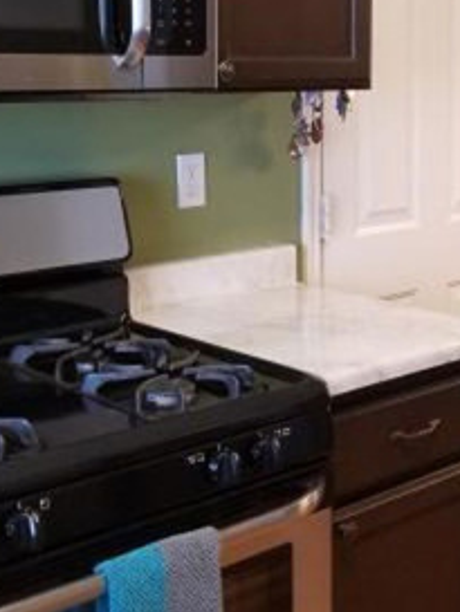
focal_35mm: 61
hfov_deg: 23.7
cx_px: 361
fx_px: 1080
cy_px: 184
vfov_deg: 31.3
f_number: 1.7
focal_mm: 4.25
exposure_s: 1/60
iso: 200
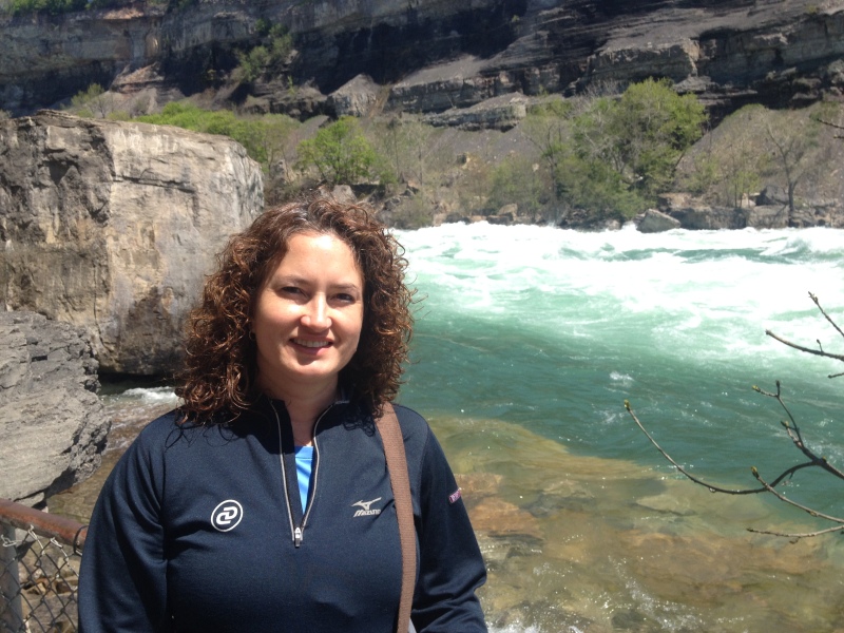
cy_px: 316
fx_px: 853
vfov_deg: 40.7
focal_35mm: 35
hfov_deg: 52.6
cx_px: 422
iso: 50
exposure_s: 1/1104
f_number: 2.4
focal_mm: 4.28
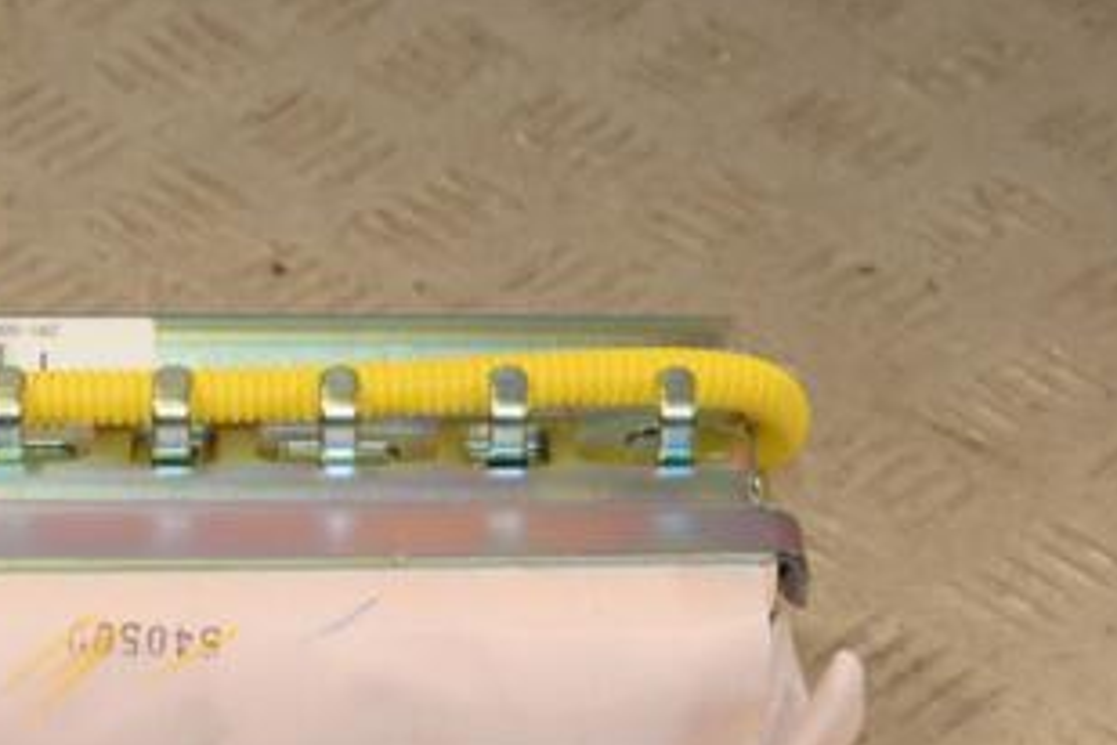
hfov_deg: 15.6
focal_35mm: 131
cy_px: 586
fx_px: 4063
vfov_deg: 10.4
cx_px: 224
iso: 800
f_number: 8
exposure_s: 1/200
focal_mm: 45
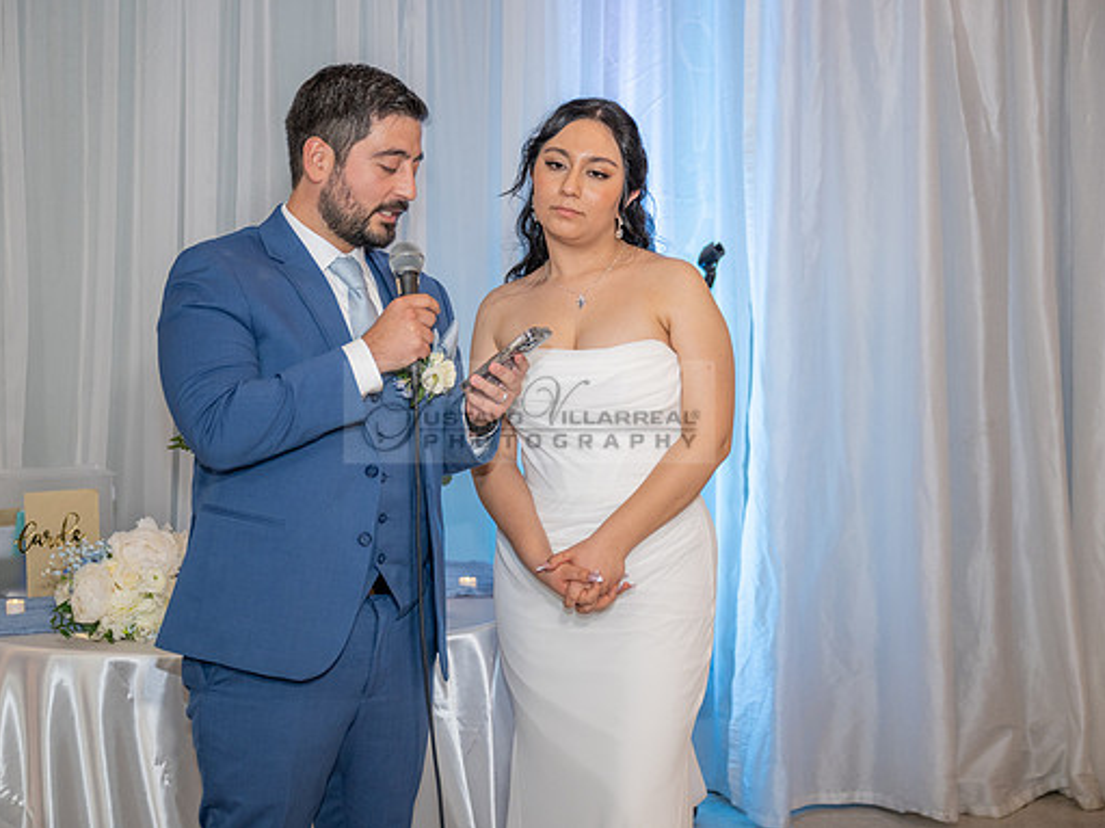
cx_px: 532
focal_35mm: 60
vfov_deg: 24.4
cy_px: 412
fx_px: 1915
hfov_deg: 32.2
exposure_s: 1/160
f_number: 2.8
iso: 1000
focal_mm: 55
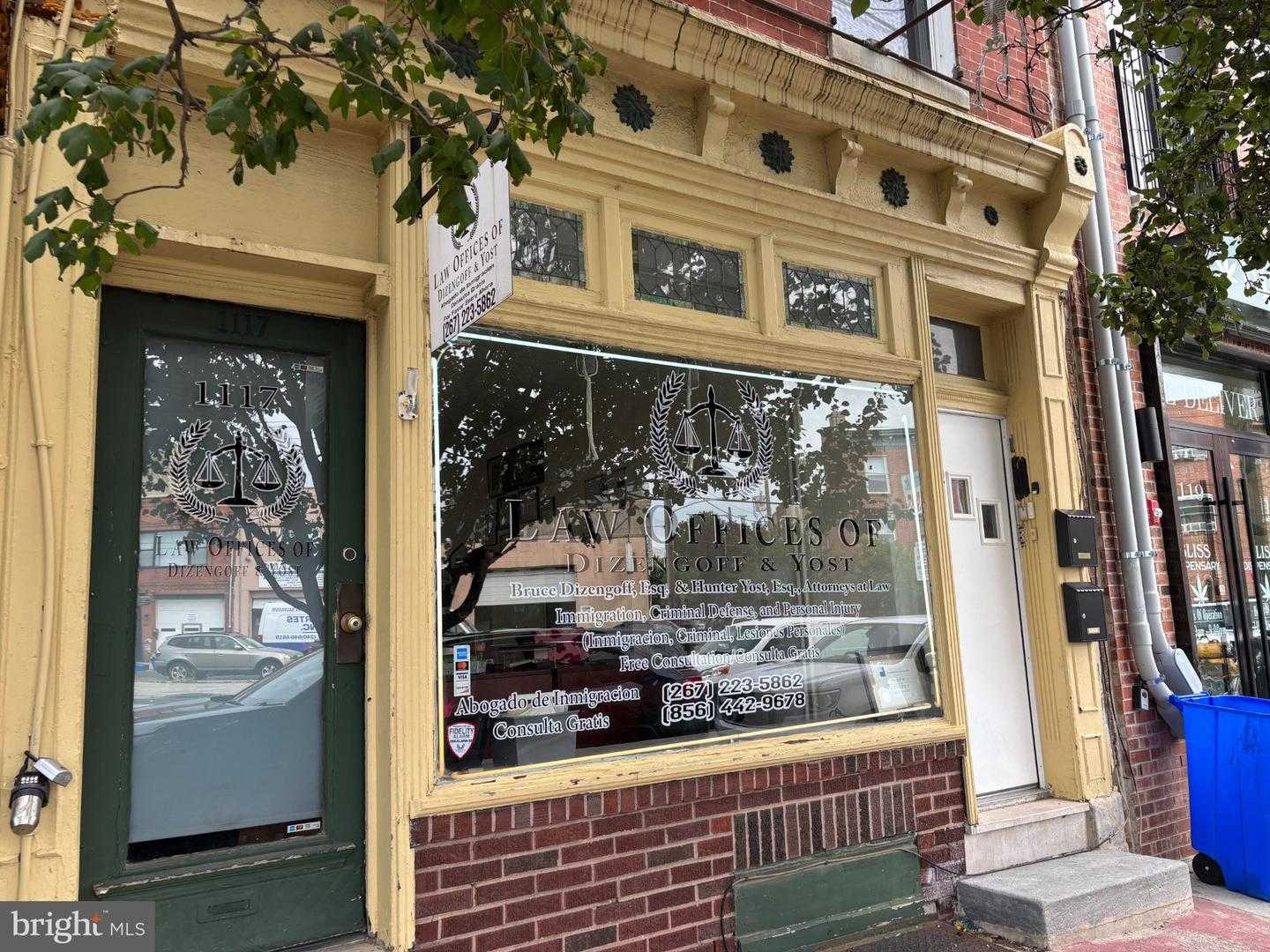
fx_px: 954
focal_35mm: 26
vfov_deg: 53.1
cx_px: 635
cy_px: 476
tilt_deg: +8.9
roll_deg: +2.7
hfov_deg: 67.3
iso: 50
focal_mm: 5.96
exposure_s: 1/298
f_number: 1.6
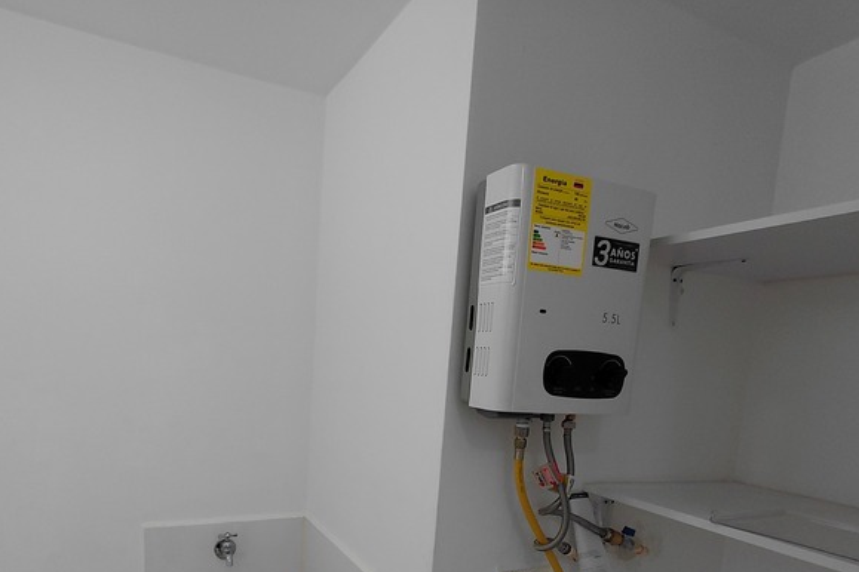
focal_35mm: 23
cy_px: 443
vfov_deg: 52.2
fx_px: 549
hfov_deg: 75.7
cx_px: 374
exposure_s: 1/120
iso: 64
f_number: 2.2
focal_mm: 1.64
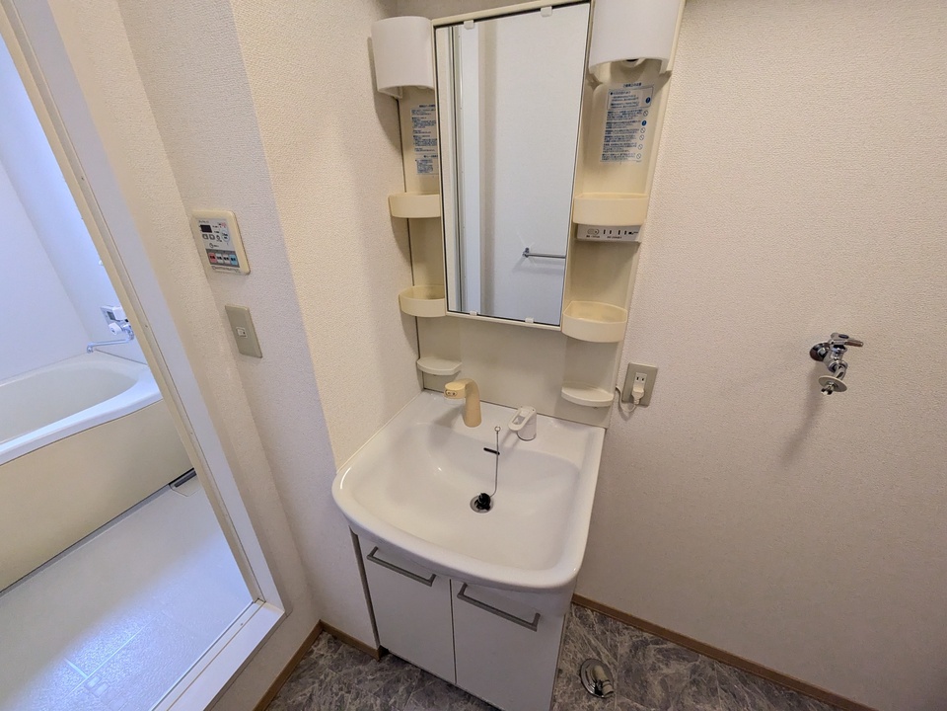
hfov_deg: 102.1
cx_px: 474
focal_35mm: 14
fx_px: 383
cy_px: 356
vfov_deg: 85.7
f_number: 2.2
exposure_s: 1/60
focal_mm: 1.83
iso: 59
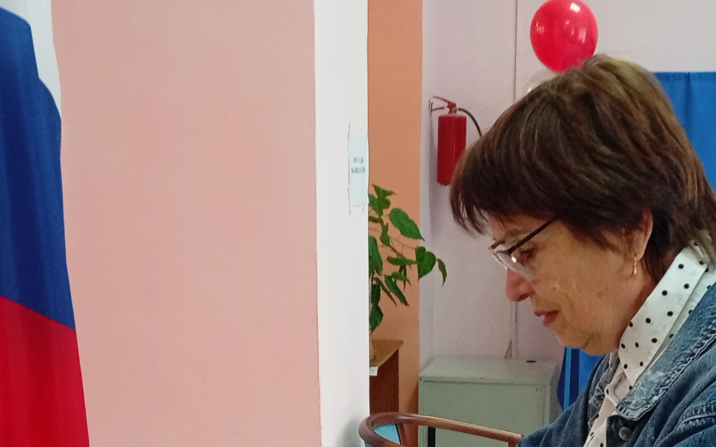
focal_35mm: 71
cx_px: 464
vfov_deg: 18.0
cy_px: 429
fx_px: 1385
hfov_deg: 28.8
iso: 203
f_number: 1.8
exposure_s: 1/33.3
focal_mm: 4.15
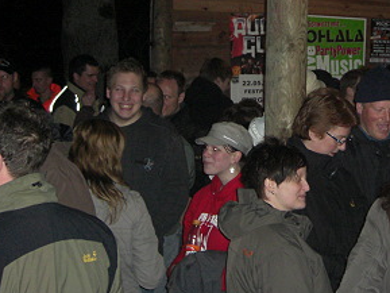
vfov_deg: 17.1
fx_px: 947
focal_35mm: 84
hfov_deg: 23.0
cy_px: -16
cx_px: 305
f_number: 2.8
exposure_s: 1/60
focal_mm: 7.9
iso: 200
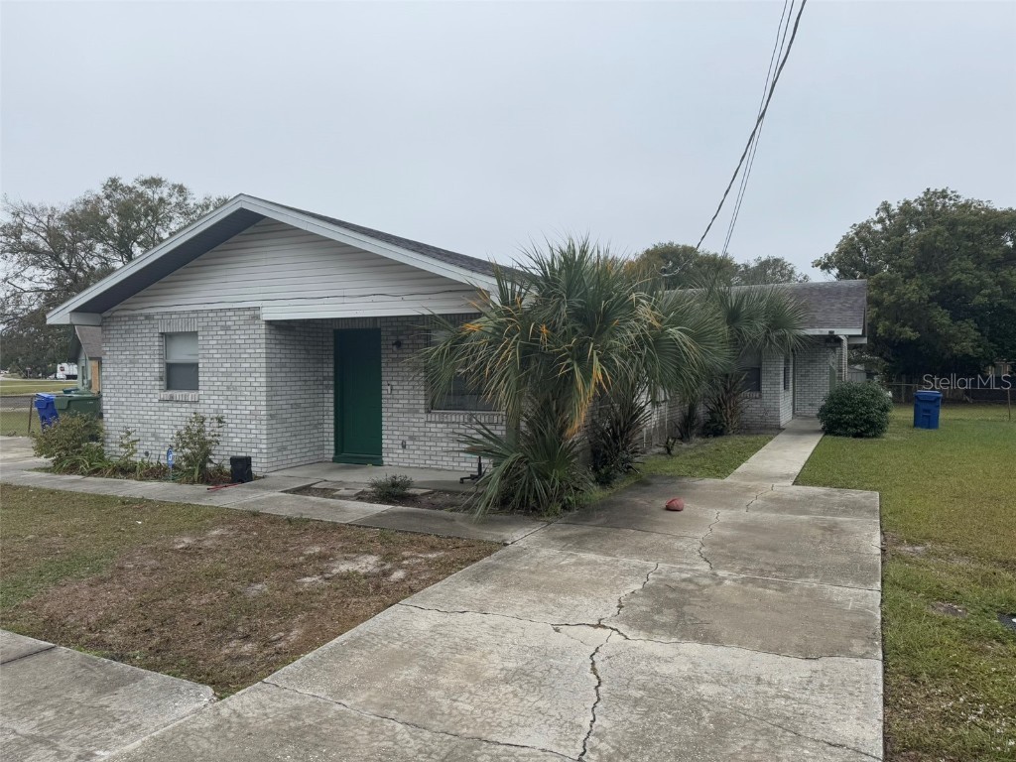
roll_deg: +0.5
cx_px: 508
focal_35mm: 24
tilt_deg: -1.7
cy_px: 381
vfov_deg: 56.8
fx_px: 704
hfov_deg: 71.6
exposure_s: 1/1980
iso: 80
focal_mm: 6.76
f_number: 1.78
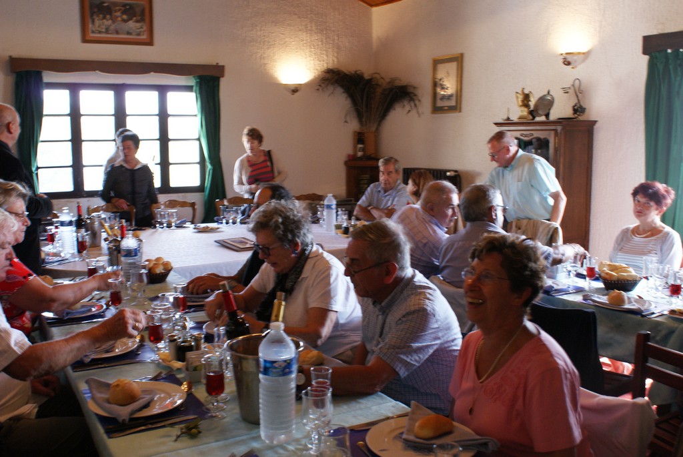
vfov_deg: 40.1
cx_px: 342
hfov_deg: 57.2
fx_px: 627
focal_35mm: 33
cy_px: 228
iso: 400
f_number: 6.3
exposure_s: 1/20
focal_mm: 22
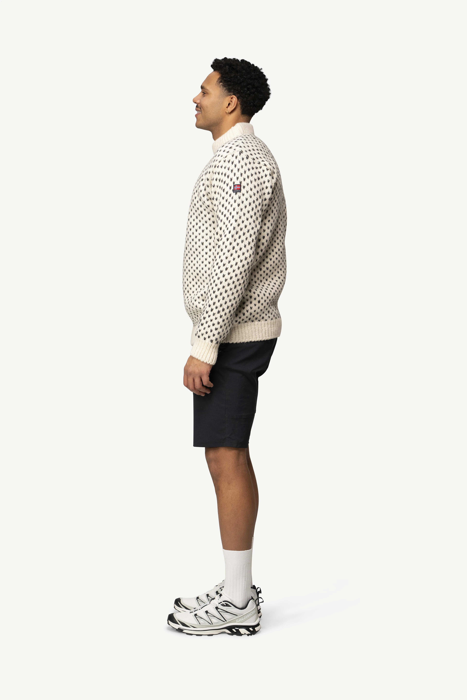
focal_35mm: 70
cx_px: 234
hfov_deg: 19.5
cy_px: 350
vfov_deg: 28.8
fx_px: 1362
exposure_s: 1/80
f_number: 5
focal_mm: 70
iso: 500
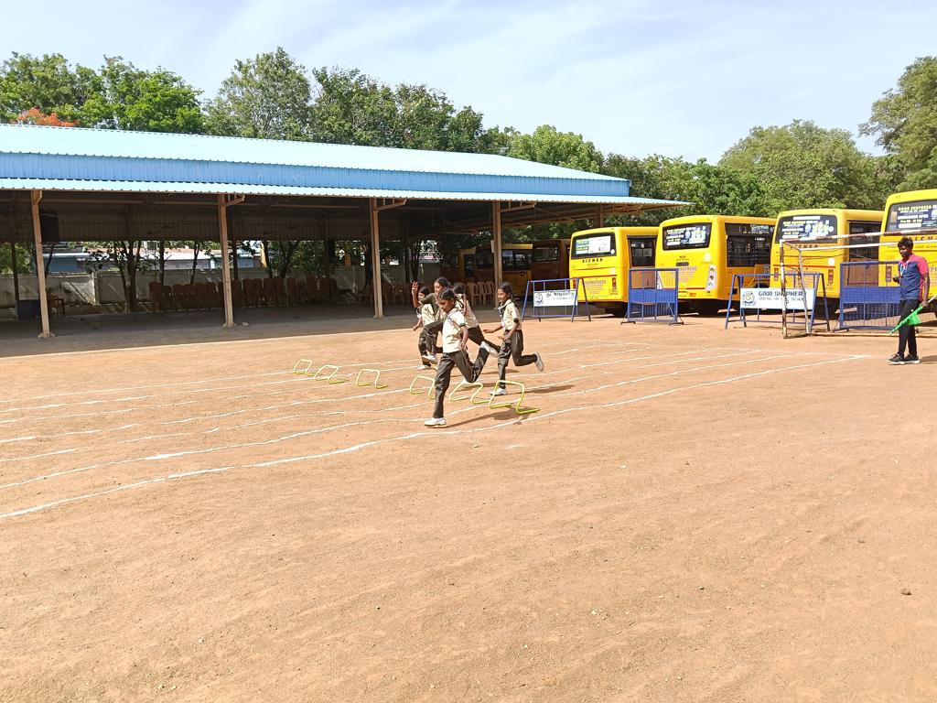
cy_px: 352
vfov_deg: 51.4
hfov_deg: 65.3
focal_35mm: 27
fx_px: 731
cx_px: 468
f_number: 1.8
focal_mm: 3.98
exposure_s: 1/452
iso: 50
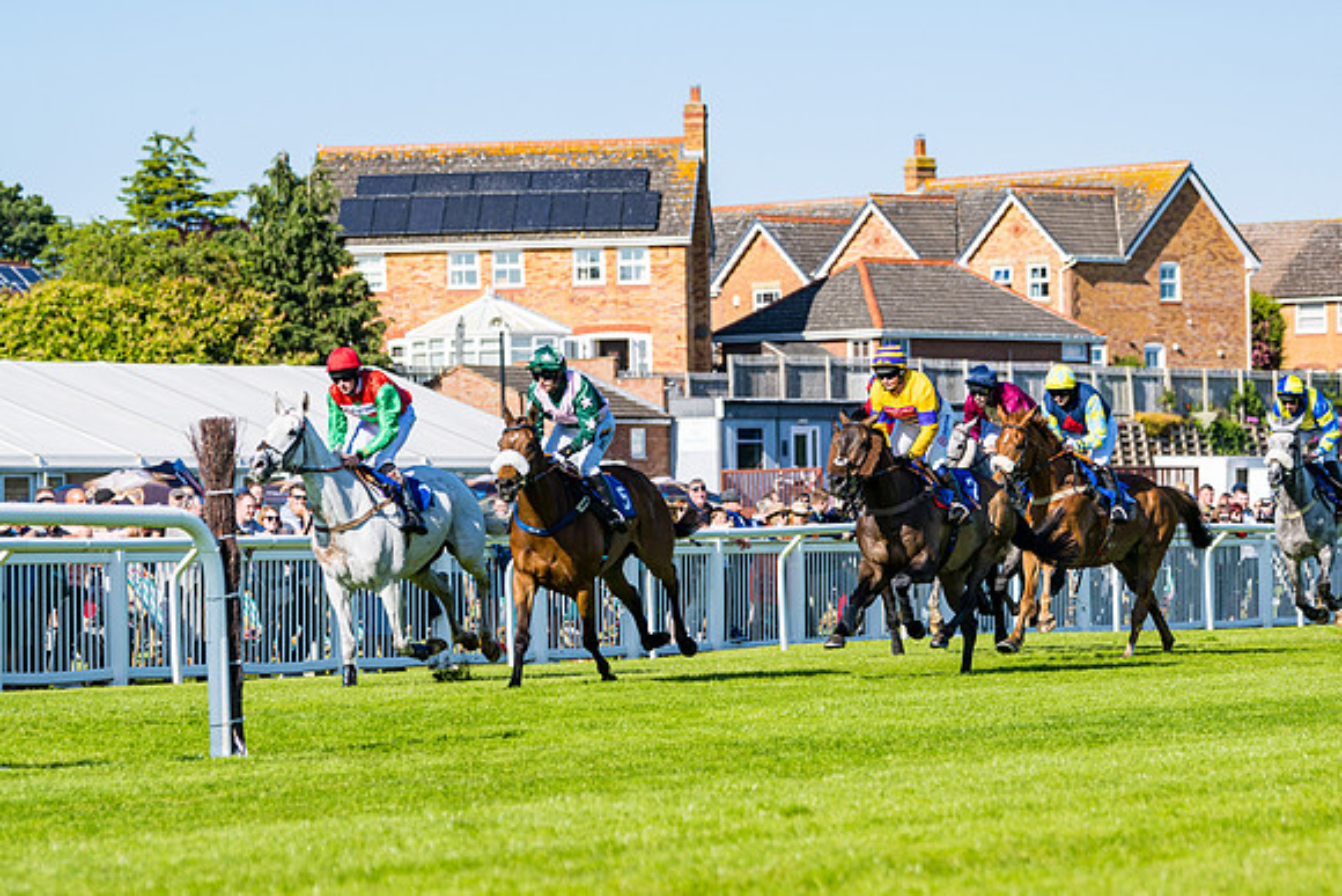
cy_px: 626
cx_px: 603
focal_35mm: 173
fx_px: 6444
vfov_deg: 7.9
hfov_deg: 11.9
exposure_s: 1/1600
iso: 100
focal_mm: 110
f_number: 4
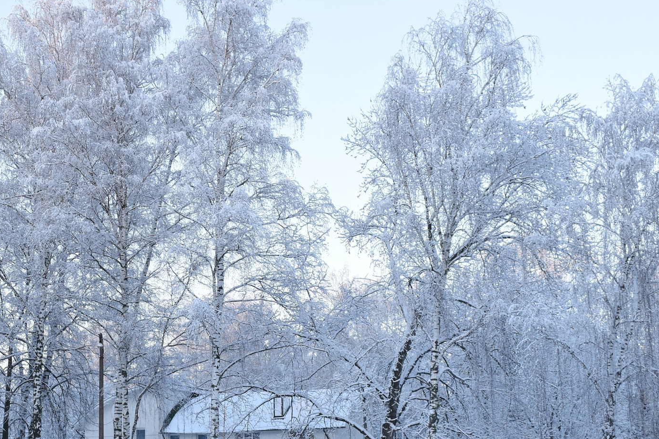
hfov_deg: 25.6
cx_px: 156
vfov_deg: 17.4
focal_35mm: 78
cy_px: 317
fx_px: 1428
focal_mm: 28
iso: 250
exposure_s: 1/100
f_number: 7.1
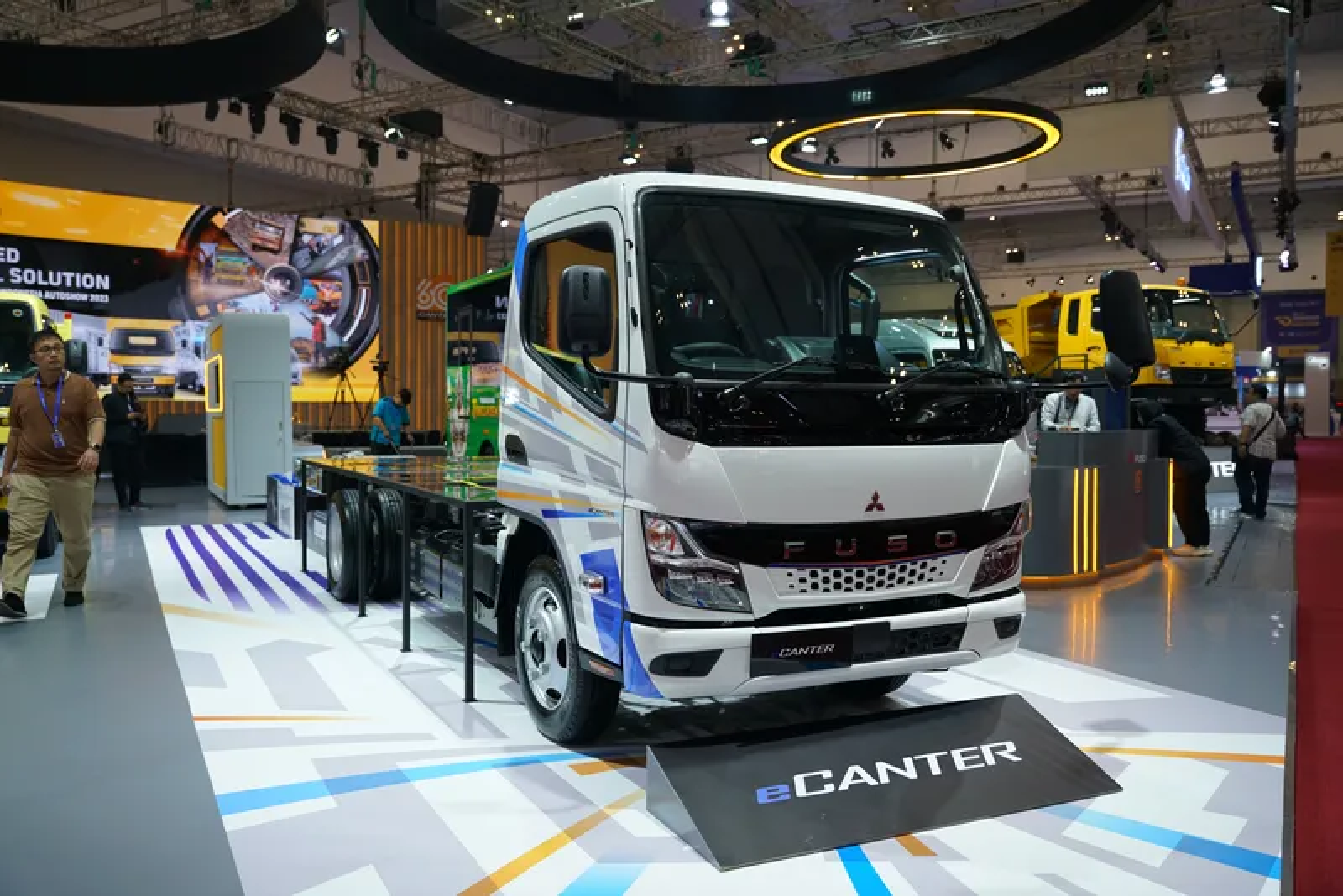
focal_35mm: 30
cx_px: 672
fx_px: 1123
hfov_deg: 61.7
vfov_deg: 43.5
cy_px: 448
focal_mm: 30.1
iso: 1600
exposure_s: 1/800
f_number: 3.5
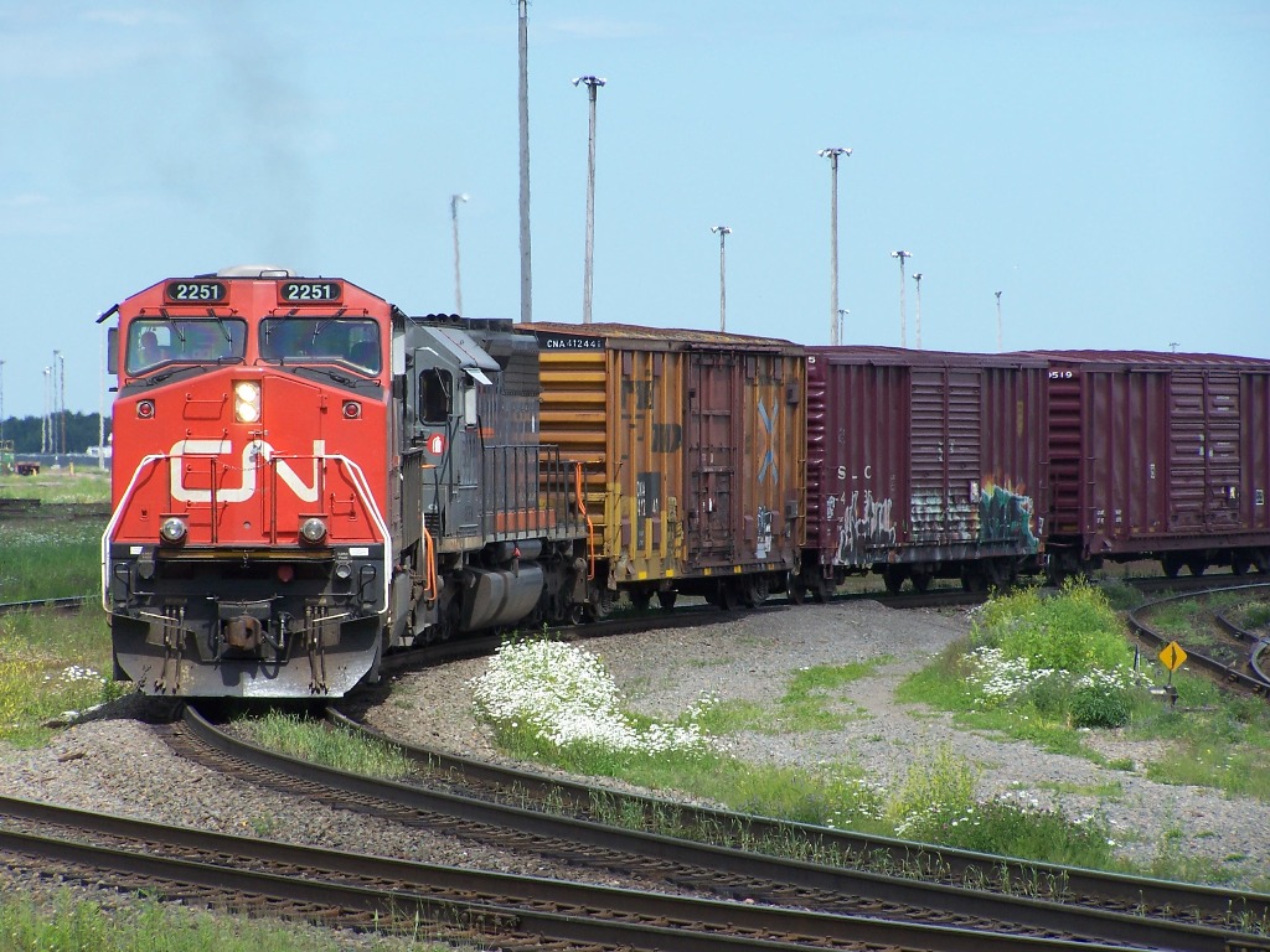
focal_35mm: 238
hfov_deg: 8.3
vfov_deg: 6.2
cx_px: 635
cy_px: 476
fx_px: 8732
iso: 80
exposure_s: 1/500
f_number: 4.5
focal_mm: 39.5
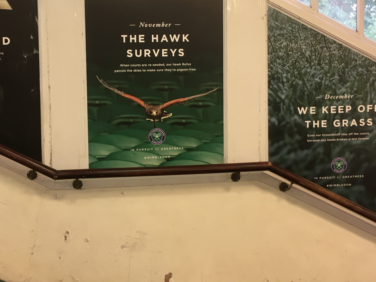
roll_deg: +0.9
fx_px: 500
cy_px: 86
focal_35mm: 46
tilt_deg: -2.7
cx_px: 148
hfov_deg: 41.0
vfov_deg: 31.2
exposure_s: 1/33
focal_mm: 4.15
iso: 80
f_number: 2.2
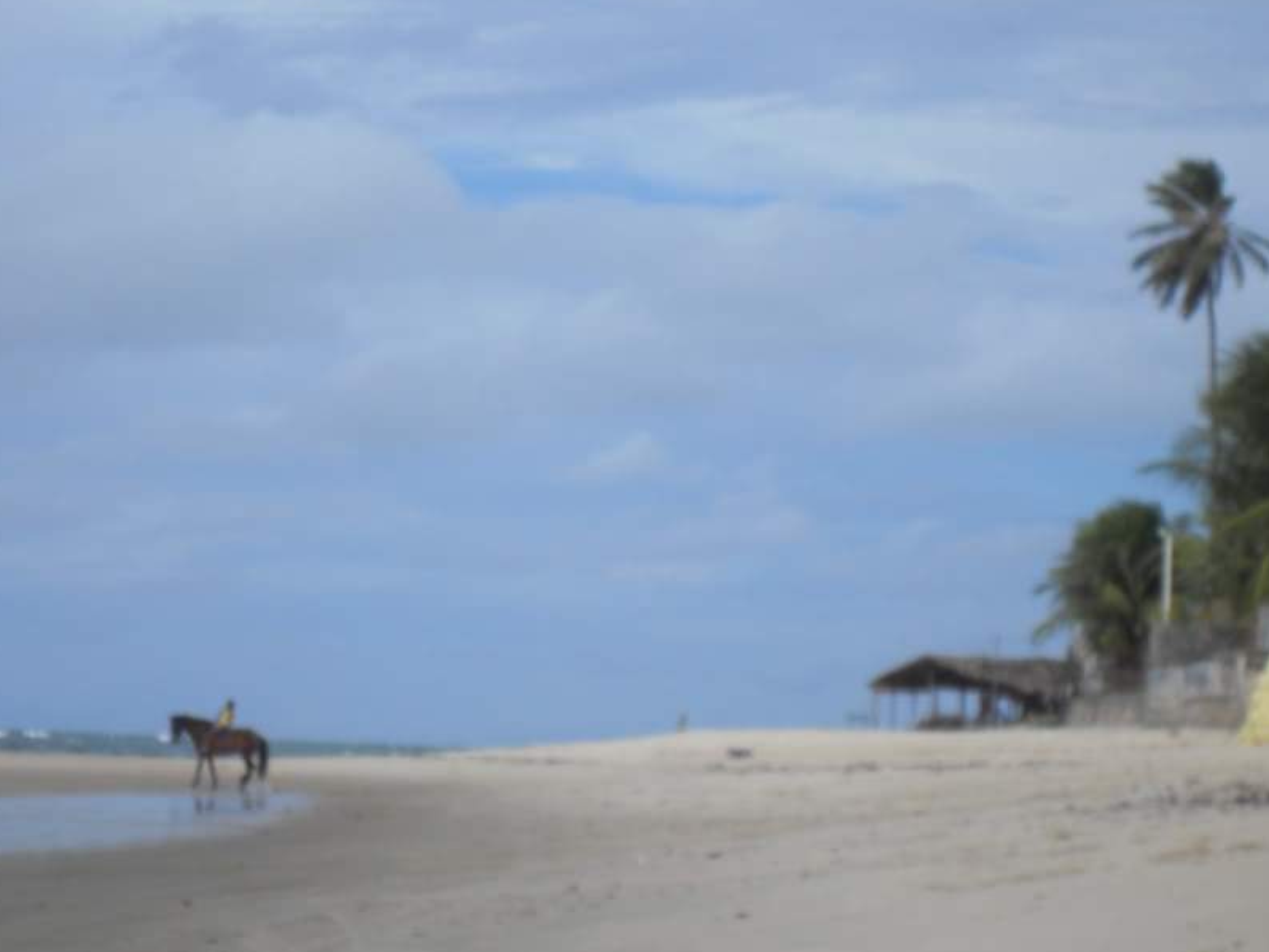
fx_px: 4803
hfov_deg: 15.0
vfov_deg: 11.3
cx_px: 600
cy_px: 390
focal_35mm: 131
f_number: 5.2
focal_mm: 18.1
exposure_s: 1/750
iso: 80
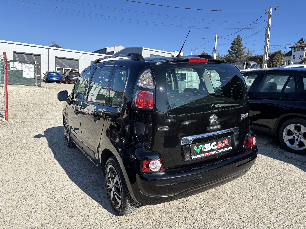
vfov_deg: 53.1
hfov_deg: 67.3
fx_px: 230
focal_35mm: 26
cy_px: 114
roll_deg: -3.0
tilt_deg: -5.6
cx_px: 153
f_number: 1.6
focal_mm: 5.96
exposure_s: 1/2571
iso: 50
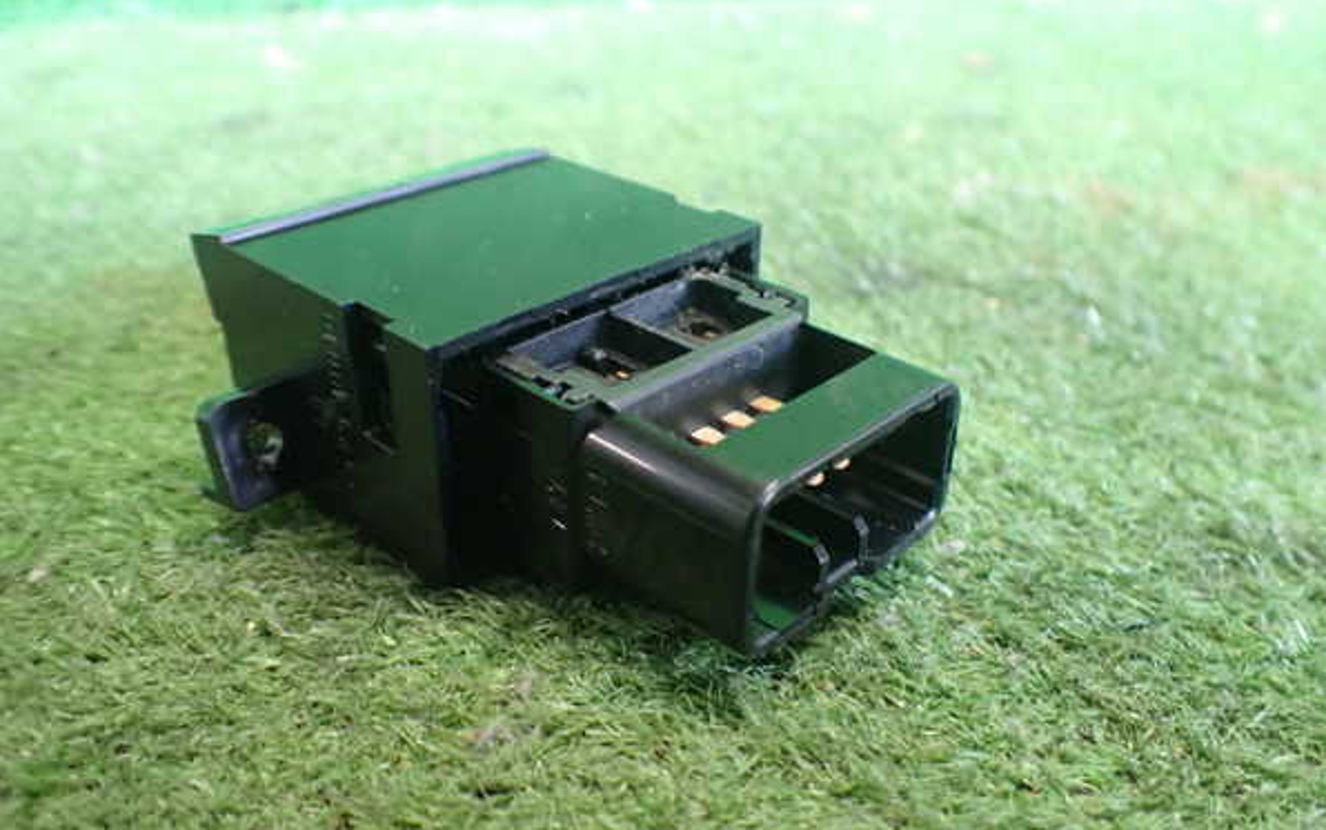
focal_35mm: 32
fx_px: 1157
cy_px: 425
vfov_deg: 39.5
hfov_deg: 59.6
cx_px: 665
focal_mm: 5.4
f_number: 2.3
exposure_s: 1/40
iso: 800
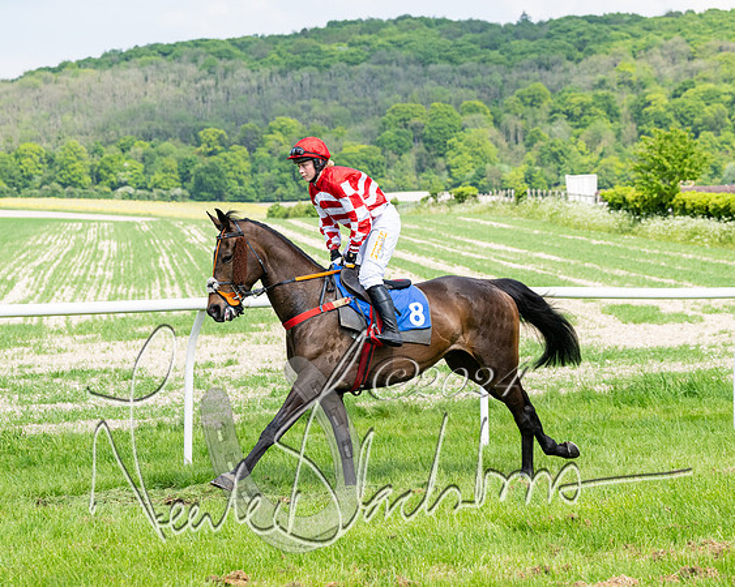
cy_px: 252
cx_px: 368
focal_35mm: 130
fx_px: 2822
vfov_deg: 11.9
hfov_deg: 14.8
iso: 400
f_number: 5
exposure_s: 1/2000
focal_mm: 86
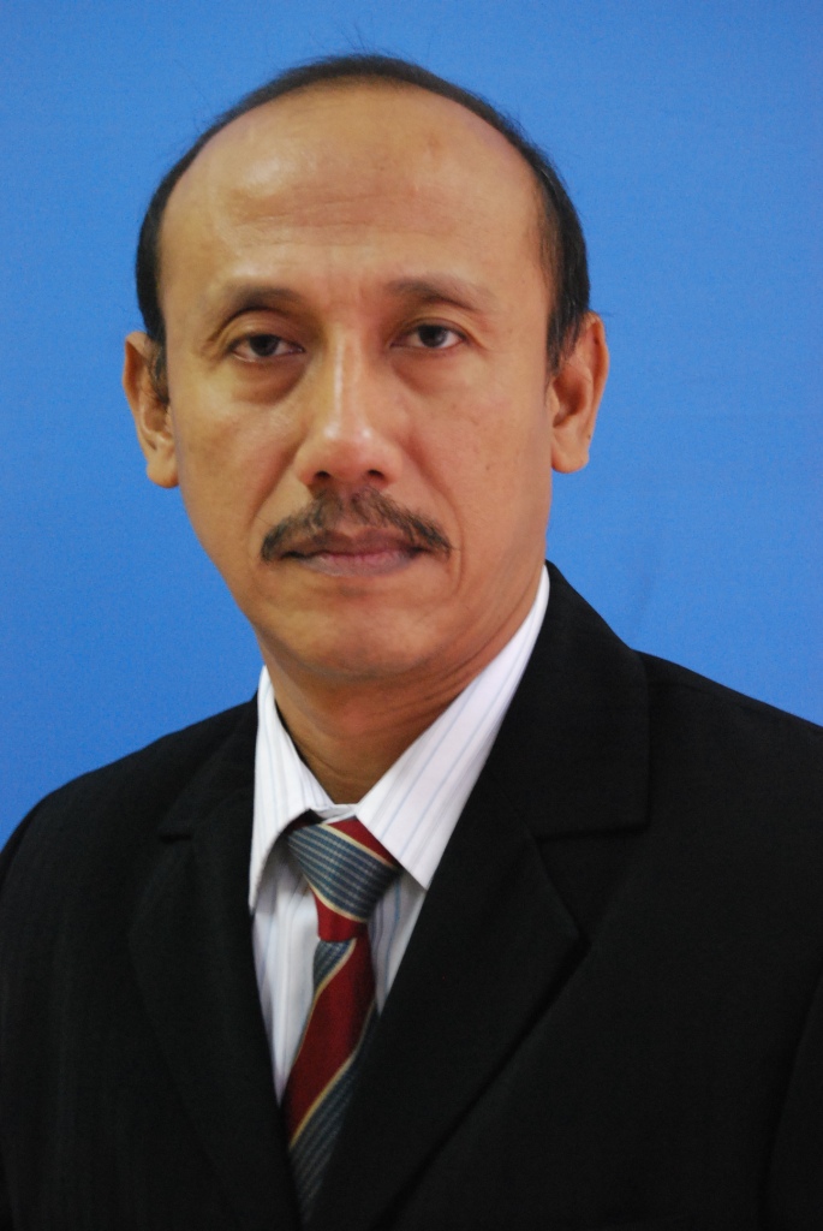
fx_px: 2822
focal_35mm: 82
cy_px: 616
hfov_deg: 16.6
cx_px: 412
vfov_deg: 24.6
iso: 1600
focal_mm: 55
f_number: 5.6
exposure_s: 1/13
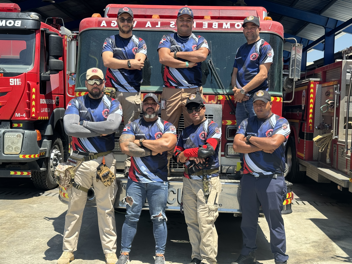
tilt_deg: -3.3
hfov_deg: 39.7
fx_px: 488
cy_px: 132
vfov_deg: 30.3
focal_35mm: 48
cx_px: 176
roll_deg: -1.3
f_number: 1.78
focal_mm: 6.76
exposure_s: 1/1637
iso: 64
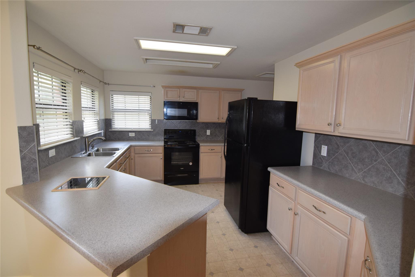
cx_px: 208
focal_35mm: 16
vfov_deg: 72.0
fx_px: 190
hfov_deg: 95.0
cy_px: 138
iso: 800
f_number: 5
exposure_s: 1/100
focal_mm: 11
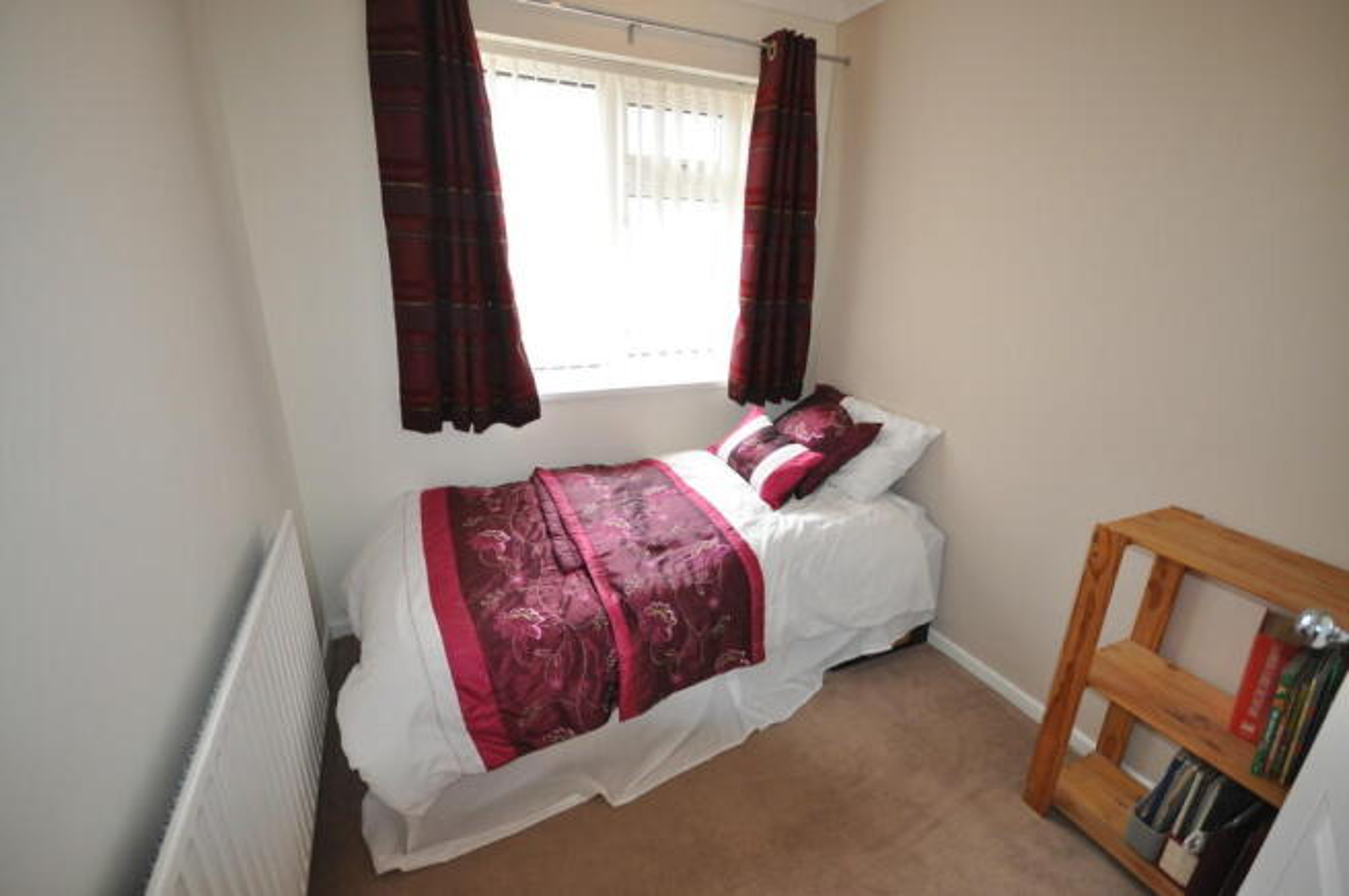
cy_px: 448
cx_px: 674
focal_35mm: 15
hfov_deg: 100.4
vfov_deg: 77.2
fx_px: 562
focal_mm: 10
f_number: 4
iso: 800
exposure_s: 1/100
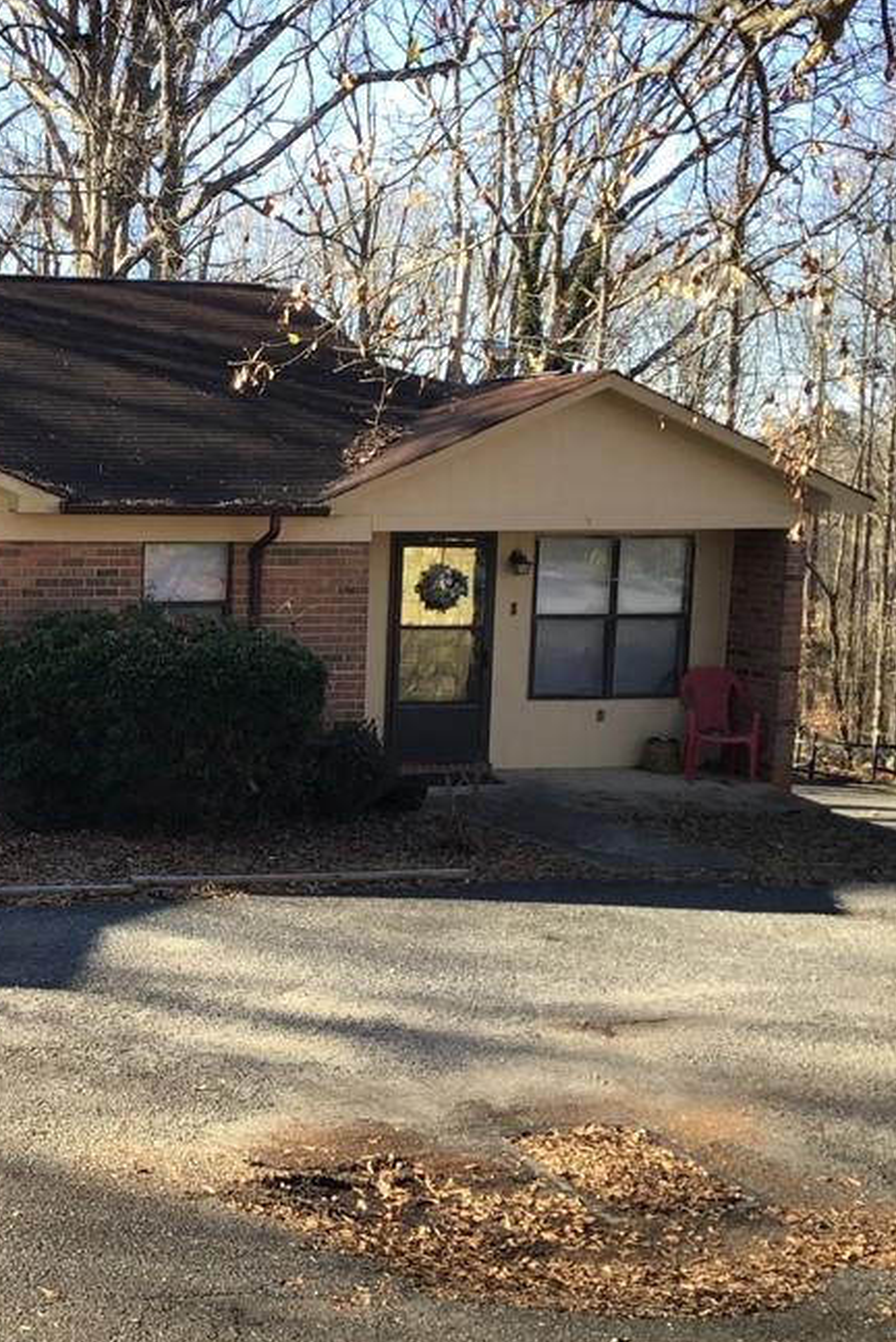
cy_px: 647
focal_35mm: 51
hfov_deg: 25.1
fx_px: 1902
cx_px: -29
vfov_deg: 38.9
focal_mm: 3.3
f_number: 2.4
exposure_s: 1/220
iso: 25
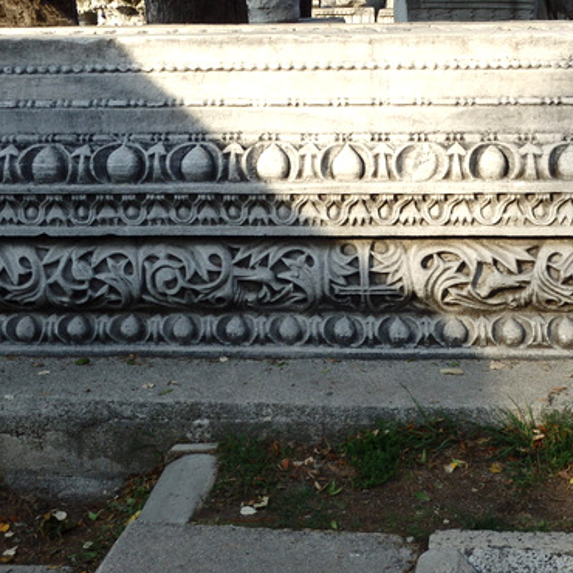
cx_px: 345
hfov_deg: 31.0
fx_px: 1030
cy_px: 289
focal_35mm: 55
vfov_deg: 31.1
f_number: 4.9
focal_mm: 8.3
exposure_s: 1/400
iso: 250
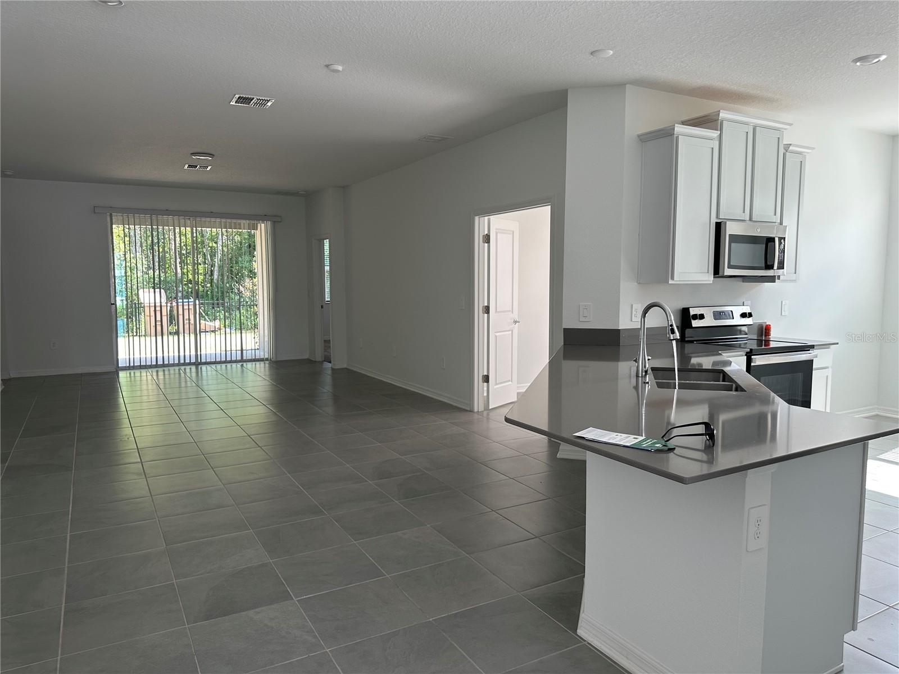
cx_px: 450
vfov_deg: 56.8
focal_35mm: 24
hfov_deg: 71.6
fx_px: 623
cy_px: 337
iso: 100
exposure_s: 1/120
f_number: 1.78
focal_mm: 6.86
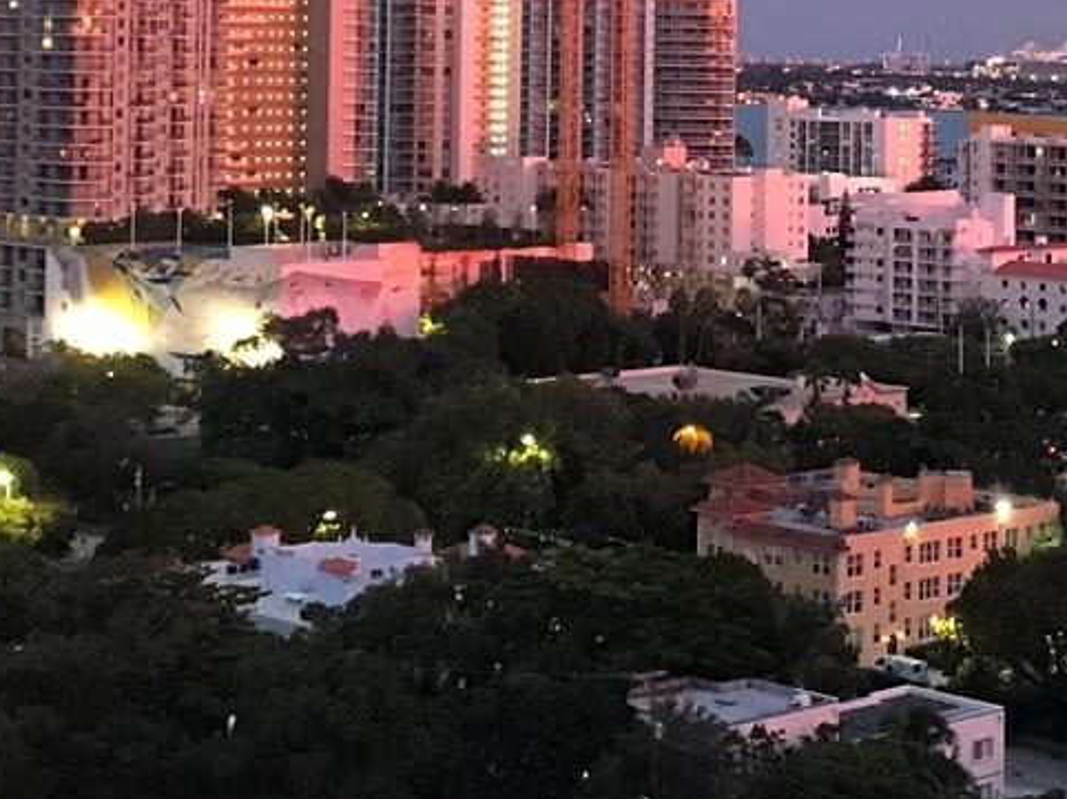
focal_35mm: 93
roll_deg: -1.8
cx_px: 680
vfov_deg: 15.6
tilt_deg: +3.3
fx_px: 2865
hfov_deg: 21.0
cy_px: -2
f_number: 1.8
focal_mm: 3.99
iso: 100
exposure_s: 1/13
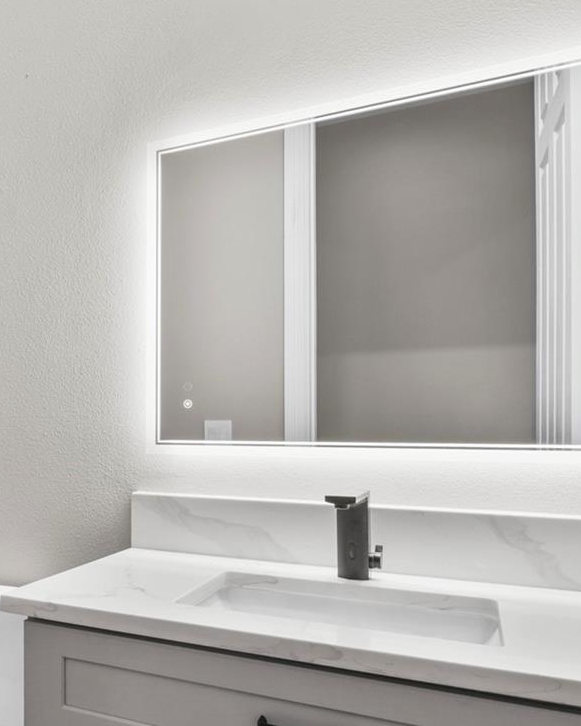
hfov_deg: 41.7
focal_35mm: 31
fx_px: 666
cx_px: 18
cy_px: 435
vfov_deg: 56.7
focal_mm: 10
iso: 100
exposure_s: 1/1.25
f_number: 7.1
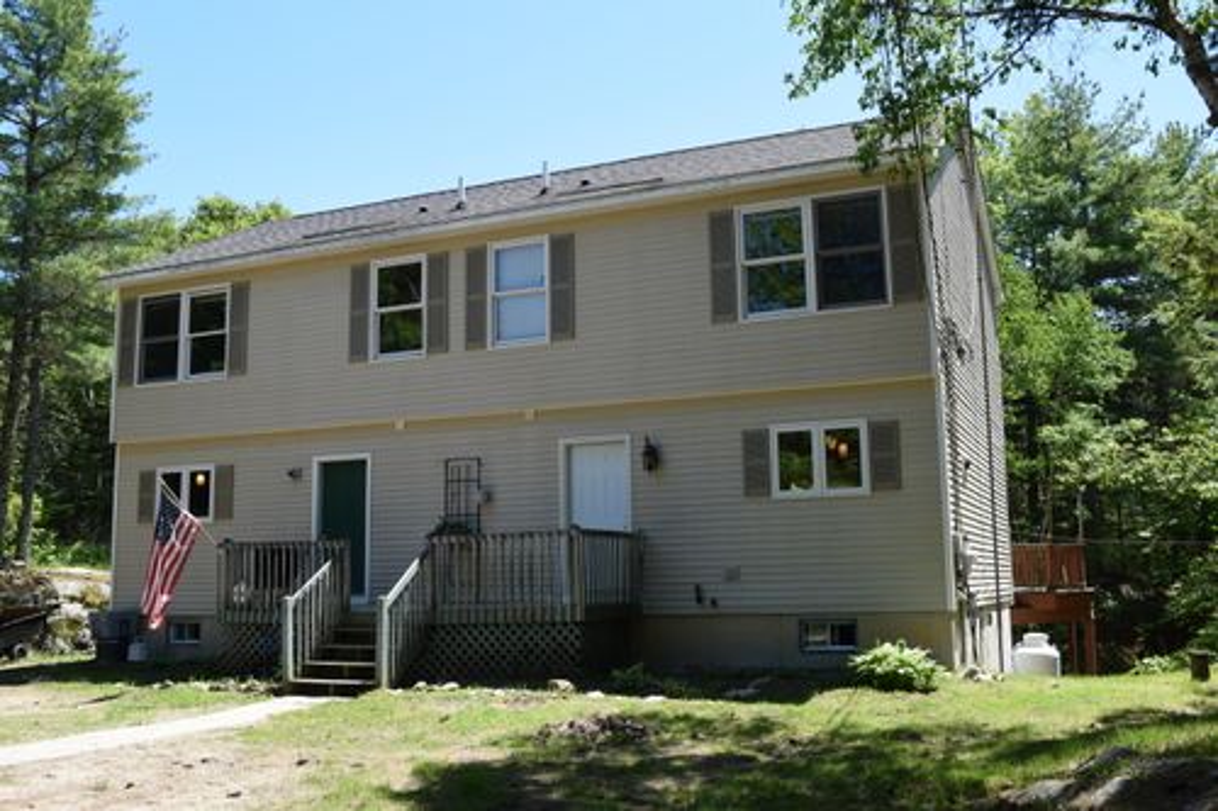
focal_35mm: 36
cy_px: 406
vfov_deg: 36.8
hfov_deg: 53.1
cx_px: 609
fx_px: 1218
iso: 200
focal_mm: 24
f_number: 8
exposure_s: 1/250
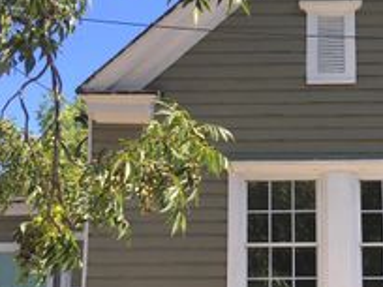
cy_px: 217
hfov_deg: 26.8
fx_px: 786
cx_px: 317
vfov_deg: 20.6
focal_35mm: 71
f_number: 2.2
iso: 25
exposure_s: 1/503
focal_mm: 4.15
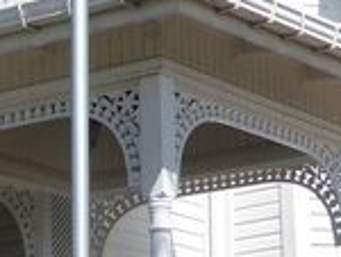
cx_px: -130
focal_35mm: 208
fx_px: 2052
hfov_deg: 9.3
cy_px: 230
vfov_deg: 7.1
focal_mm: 6.7
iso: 80
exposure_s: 1/1000
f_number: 3.7
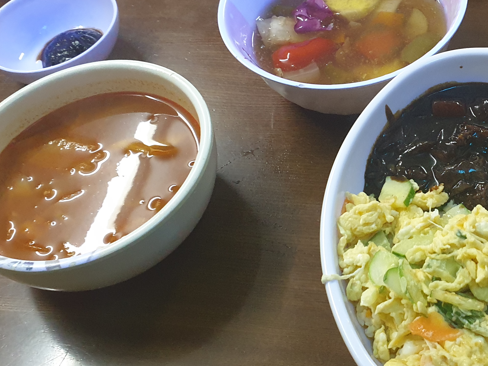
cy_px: 117
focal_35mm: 53
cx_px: 429
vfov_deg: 27.3
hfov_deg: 34.4
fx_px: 747
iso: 320
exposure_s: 1/25
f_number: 2.4
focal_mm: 4.3
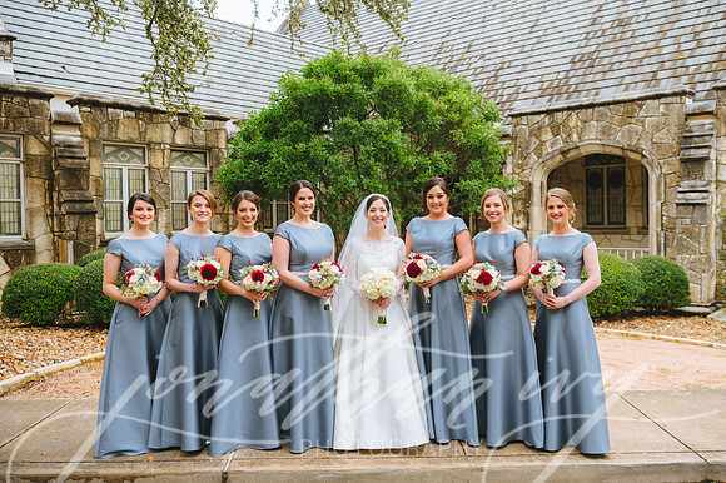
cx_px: 382
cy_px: 242
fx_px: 657
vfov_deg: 40.4
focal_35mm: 33
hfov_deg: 57.8
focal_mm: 31
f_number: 4
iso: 250
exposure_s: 1/400
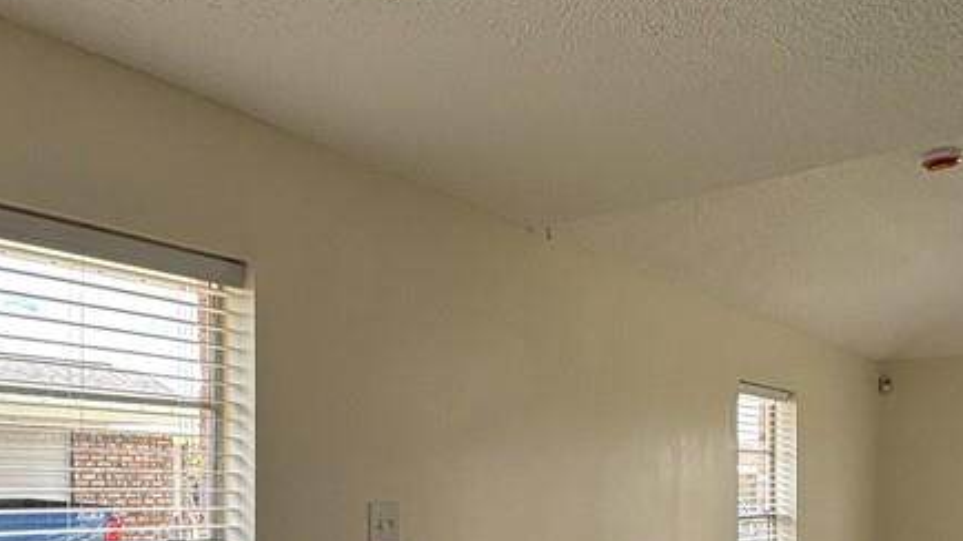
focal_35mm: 36
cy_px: 499
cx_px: 417
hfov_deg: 55.1
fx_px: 919
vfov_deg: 31.1
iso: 25
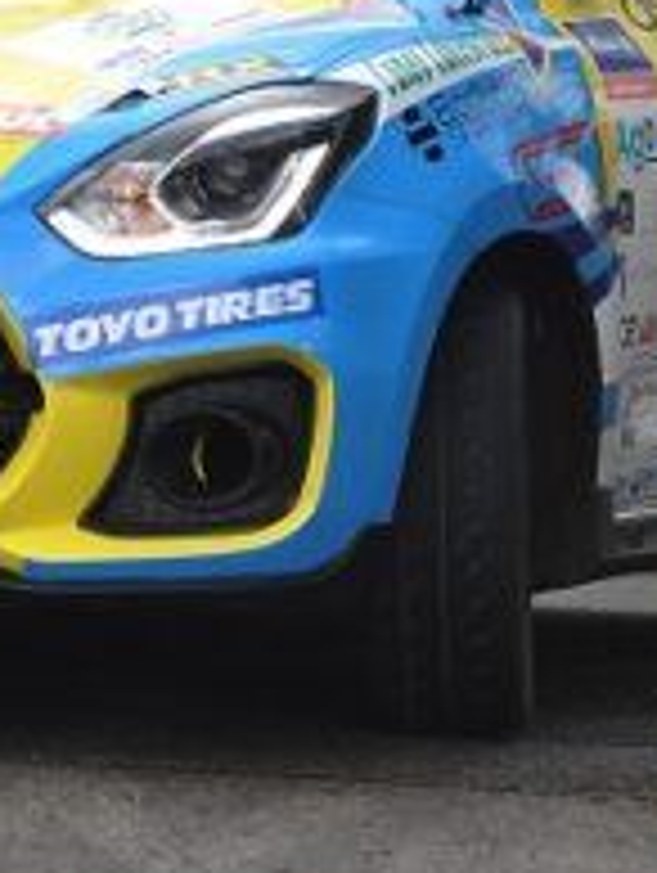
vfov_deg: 4.0
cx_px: 500
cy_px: 25
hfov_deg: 3.0
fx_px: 12398
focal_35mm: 491
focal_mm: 155
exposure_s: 1/1000
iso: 1000
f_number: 4
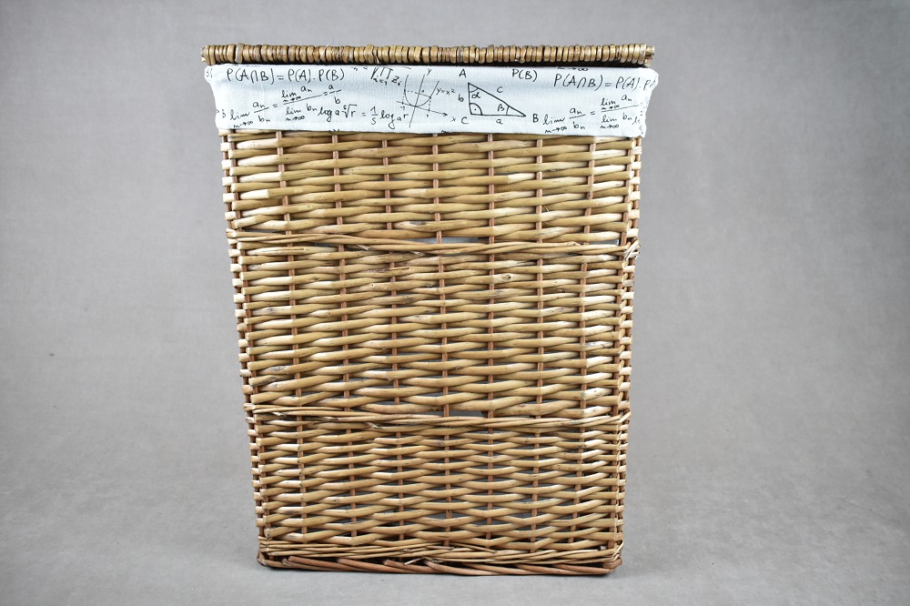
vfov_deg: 41.7
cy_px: 303
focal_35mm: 32
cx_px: 455
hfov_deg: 59.5
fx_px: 796
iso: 800
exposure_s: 1/80
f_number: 4.5
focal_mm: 21
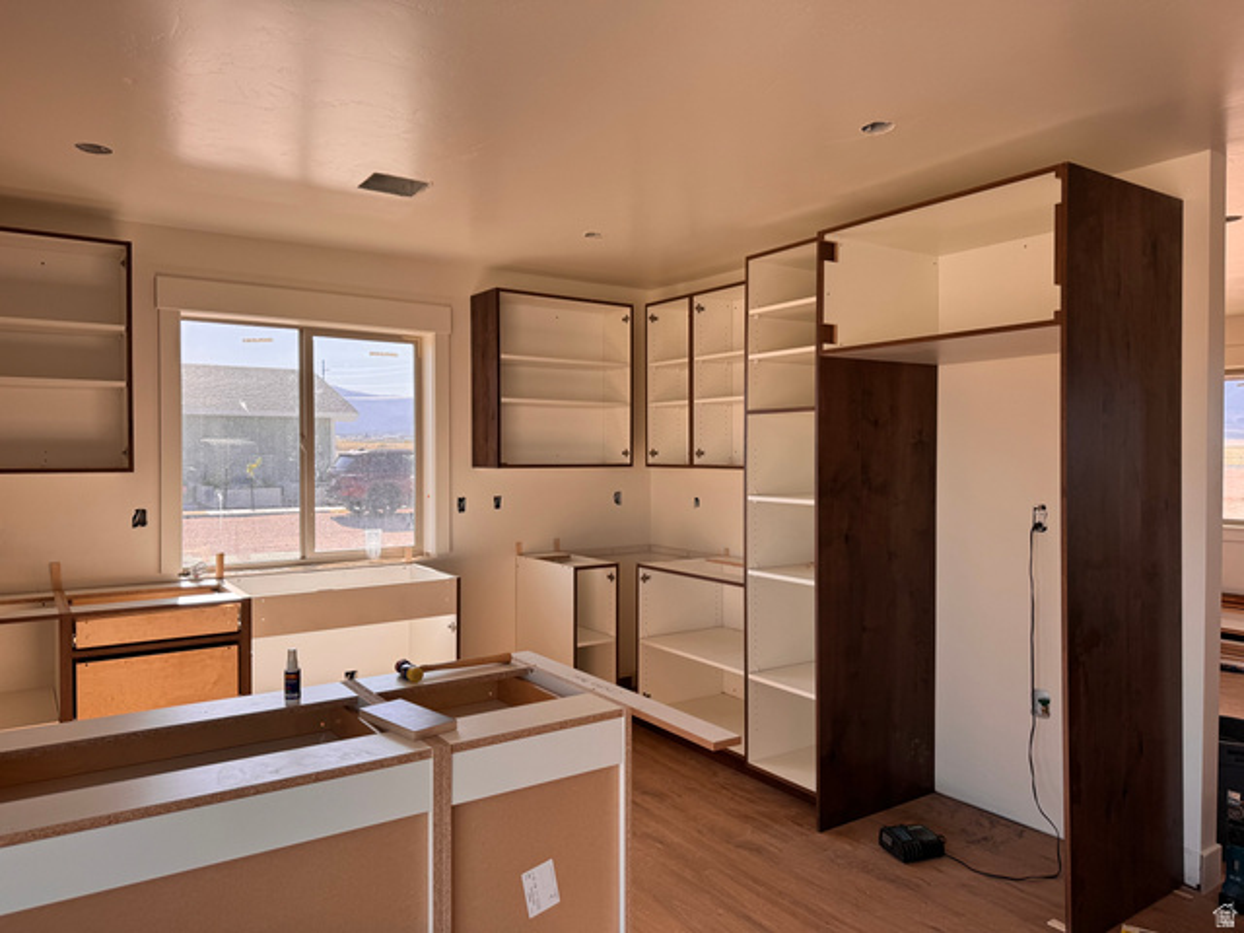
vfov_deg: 56.8
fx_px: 862
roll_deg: -0.3
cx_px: 622
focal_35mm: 24
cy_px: 466
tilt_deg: -1.5
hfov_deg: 71.6
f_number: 1.78
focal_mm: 6.76
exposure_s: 1/747
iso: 80
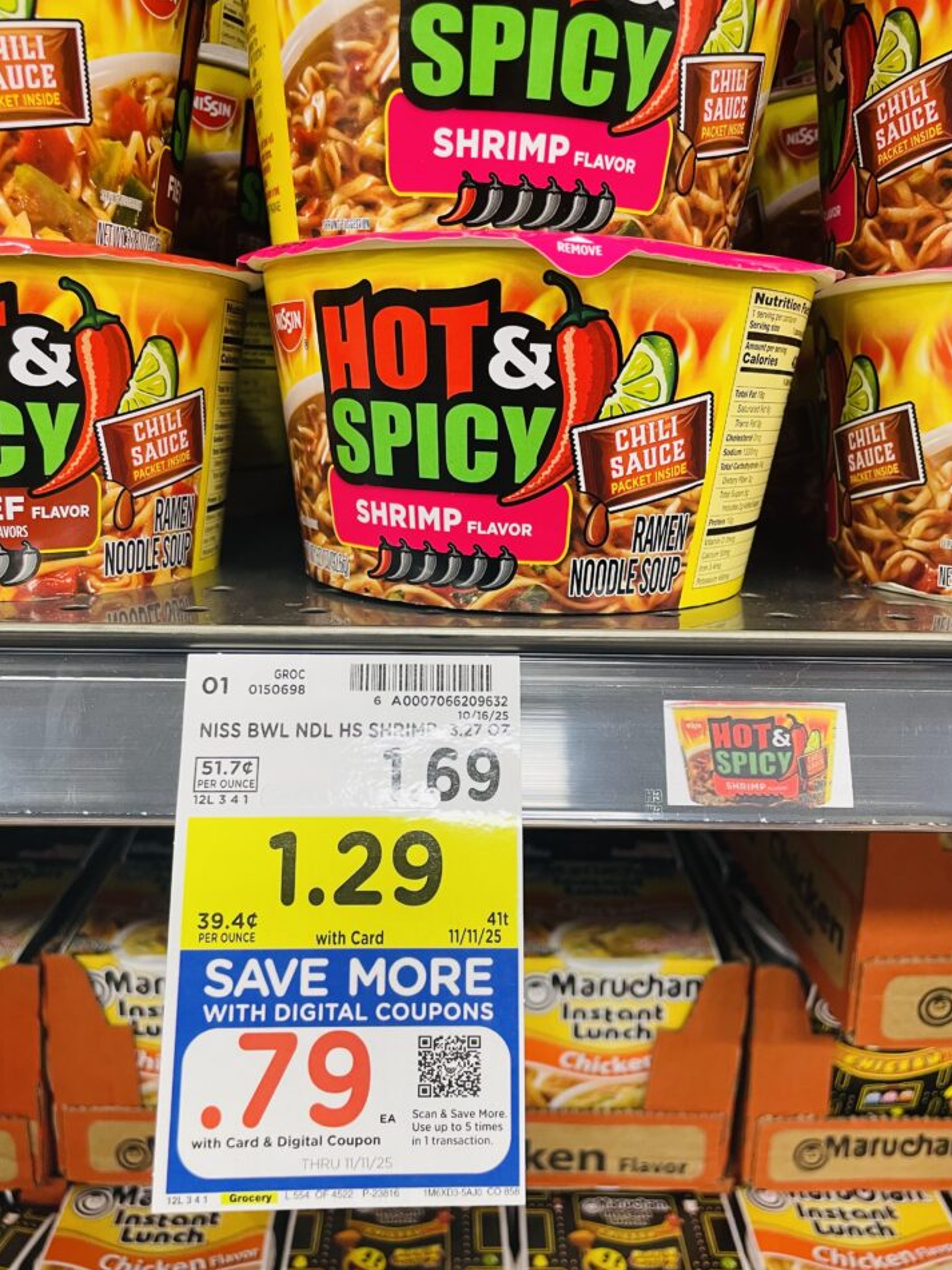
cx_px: 469
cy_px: 662
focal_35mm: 28
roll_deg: -0.6
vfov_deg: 63.4
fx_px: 1027
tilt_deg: -16.7
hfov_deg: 49.7
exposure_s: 1/60
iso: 125
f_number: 1.6
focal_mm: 4.2
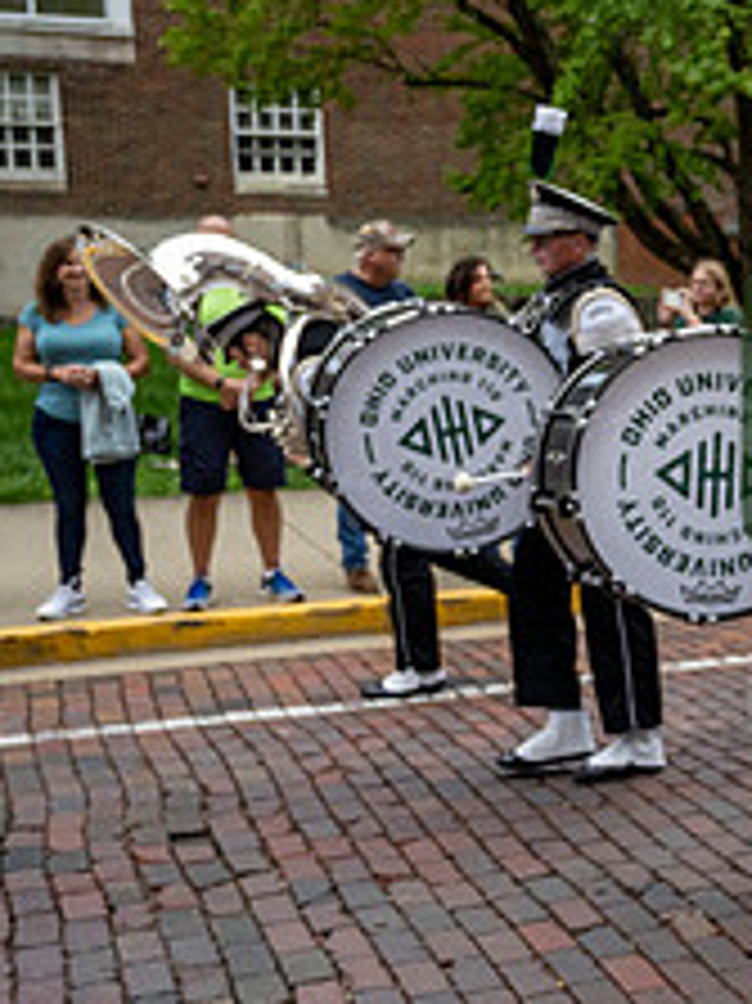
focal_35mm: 60
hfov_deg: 21.1
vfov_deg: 32.2
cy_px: 457
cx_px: 1081
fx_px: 1740
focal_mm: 24
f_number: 4
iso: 500
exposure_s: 1/1600
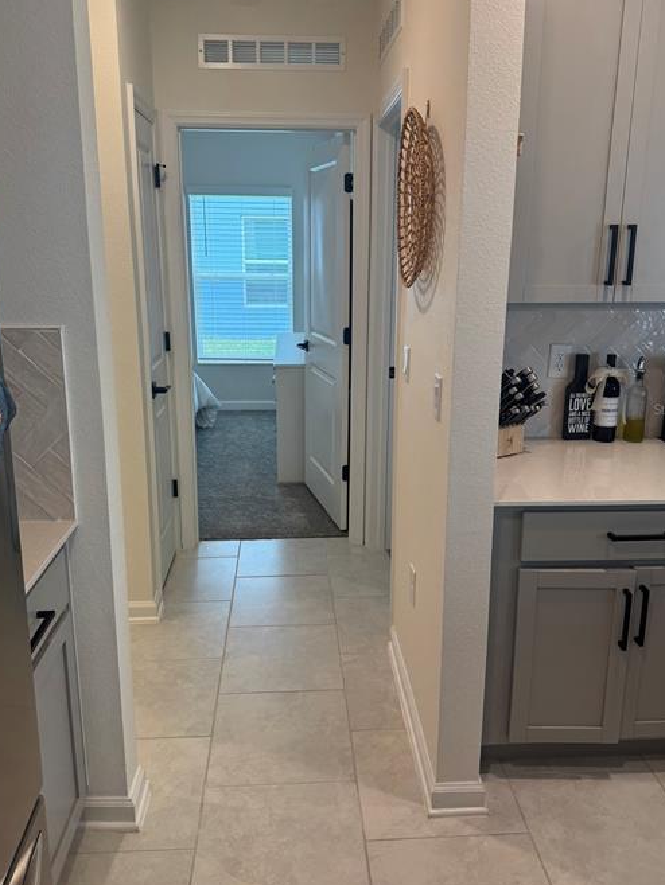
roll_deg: +0.2
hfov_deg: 49.8
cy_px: 409
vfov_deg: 63.3
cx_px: 327
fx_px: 717
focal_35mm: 28
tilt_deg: -11.8
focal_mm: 6.76
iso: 160
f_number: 1.78
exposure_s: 1/120
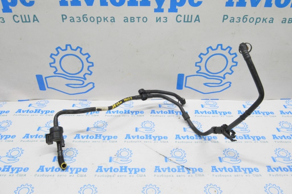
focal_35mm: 33
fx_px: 267
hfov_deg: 57.3
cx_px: 146
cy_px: 97
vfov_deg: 39.9
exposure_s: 1/20
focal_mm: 22
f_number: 20
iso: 6400
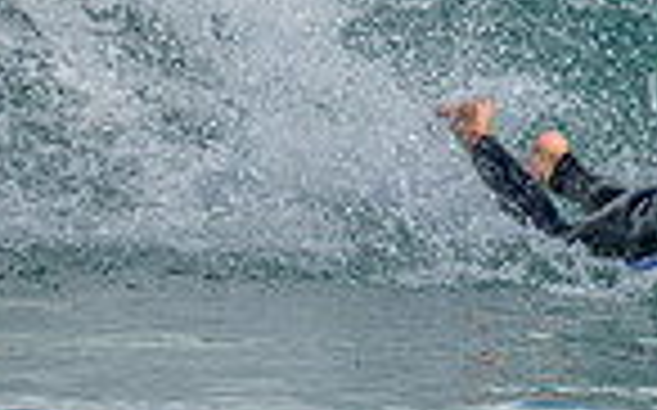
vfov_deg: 0.3
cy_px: -76
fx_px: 75520
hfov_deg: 0.5
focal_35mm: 4221
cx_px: 1006
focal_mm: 800
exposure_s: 1/2000
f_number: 8
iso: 400
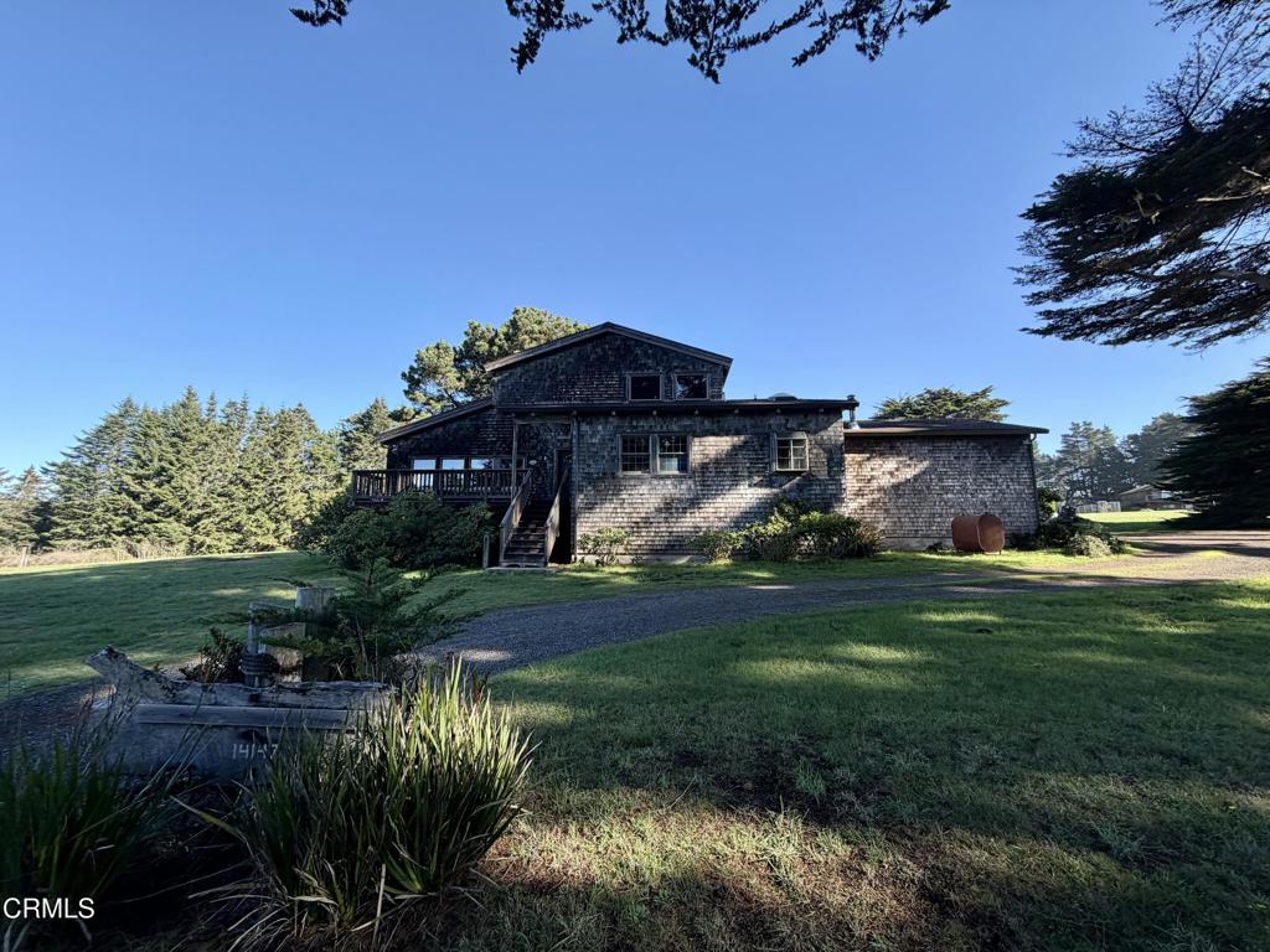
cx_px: 635
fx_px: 514
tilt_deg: +8.2
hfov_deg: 102.1
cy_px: 476
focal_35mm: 14
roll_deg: -0.6
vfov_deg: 85.7
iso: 40
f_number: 2.2
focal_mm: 2.22
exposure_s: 1/518
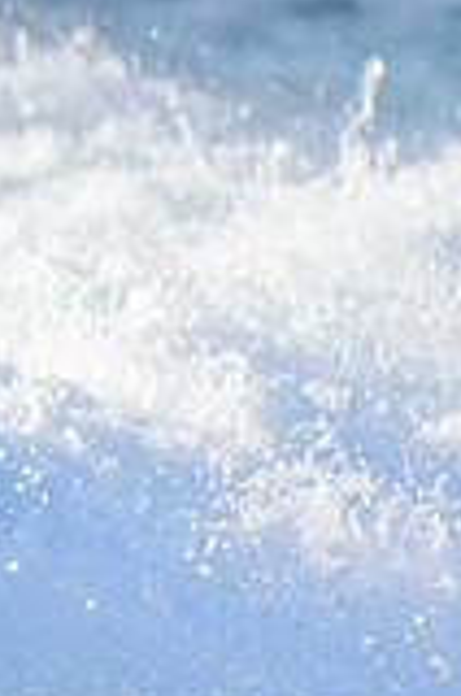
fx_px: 42960
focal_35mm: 2227
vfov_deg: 0.9
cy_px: 513
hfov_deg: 0.6
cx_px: -720
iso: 200
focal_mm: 500
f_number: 5.6
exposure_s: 1/2000
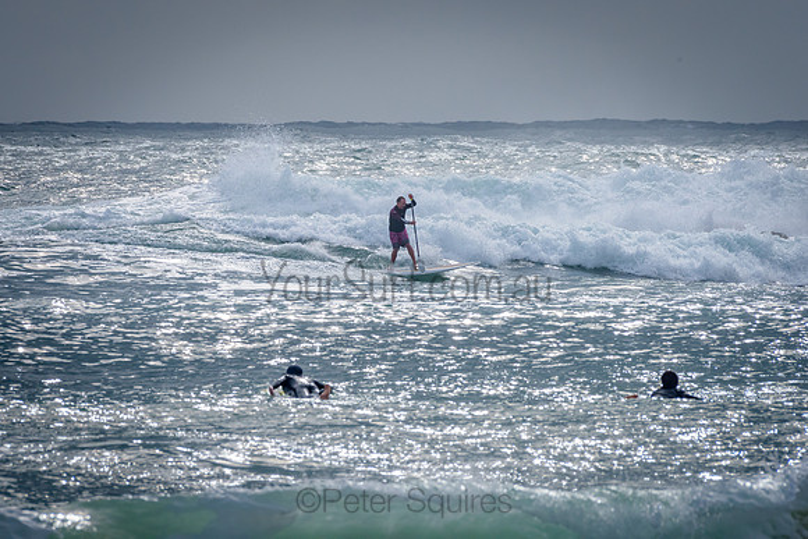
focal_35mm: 613
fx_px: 13759
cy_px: 209
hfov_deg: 3.4
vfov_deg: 2.2
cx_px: 317
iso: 800
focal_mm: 500
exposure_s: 1/2000
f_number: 13
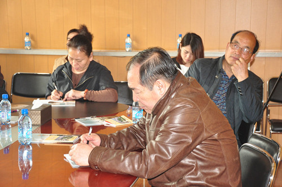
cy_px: 94
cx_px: 141
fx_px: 586
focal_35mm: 75
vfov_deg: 18.1
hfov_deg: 27.0
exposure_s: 1/60
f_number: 5
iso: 800
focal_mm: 50
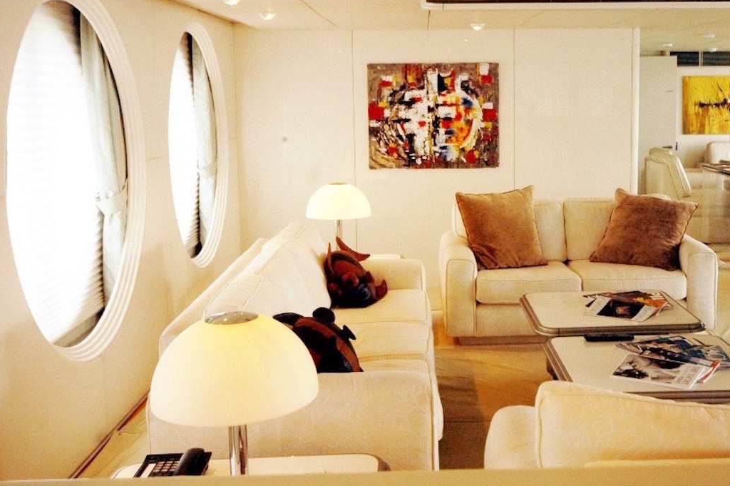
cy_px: 203
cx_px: 453
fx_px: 912
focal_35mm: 45
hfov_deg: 43.3
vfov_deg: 29.8
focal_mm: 24
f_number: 5.6
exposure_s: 1/80
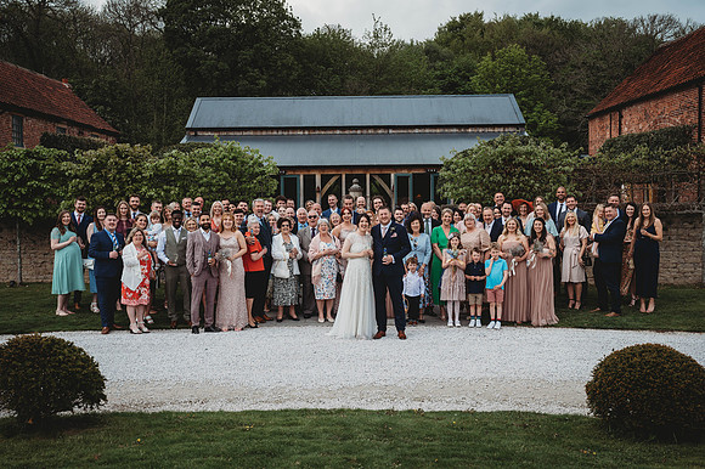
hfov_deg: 48.5
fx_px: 783
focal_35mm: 40
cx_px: 352
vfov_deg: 33.4
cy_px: 234
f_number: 4.5
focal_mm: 40
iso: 100
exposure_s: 1/640
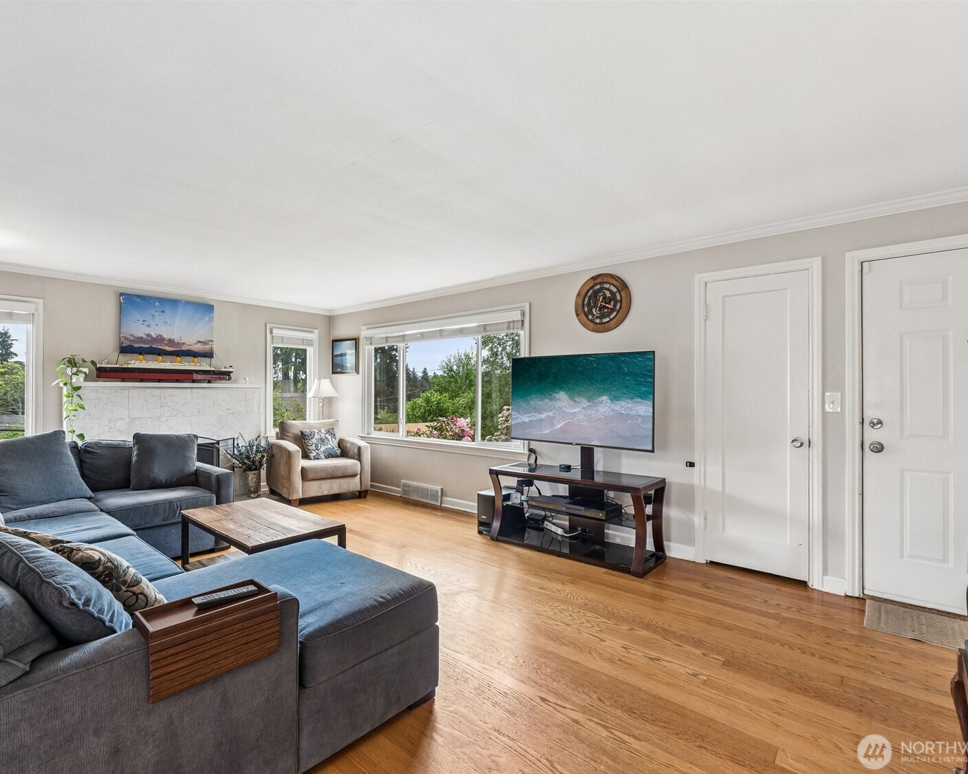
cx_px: 441
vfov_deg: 77.0
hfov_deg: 89.4
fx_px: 487
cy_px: 389
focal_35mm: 17
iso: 250
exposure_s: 1/8
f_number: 9
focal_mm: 10
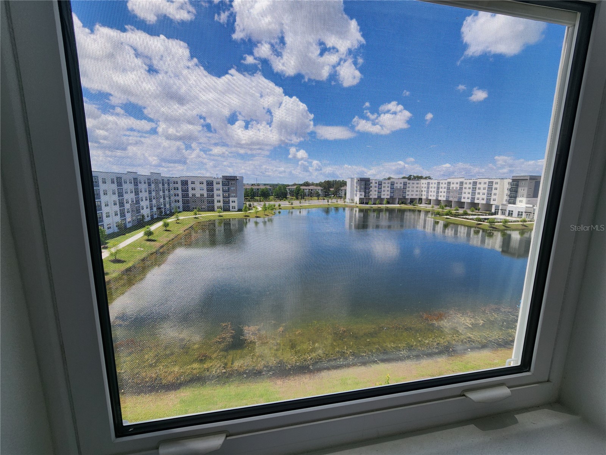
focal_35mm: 13
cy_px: 228
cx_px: 303
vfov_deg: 89.9
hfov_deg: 106.2
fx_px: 228
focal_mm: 2.2
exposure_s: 1/1286
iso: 50
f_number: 2.2
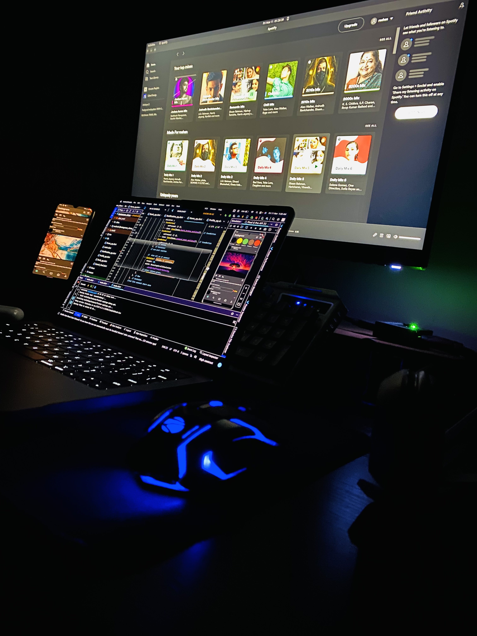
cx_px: 238
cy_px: 318
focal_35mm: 26
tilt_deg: -6.0
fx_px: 478
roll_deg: -9.6
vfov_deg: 67.3
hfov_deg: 53.1
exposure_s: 1/8
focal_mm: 4.25
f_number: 1.8
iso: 640
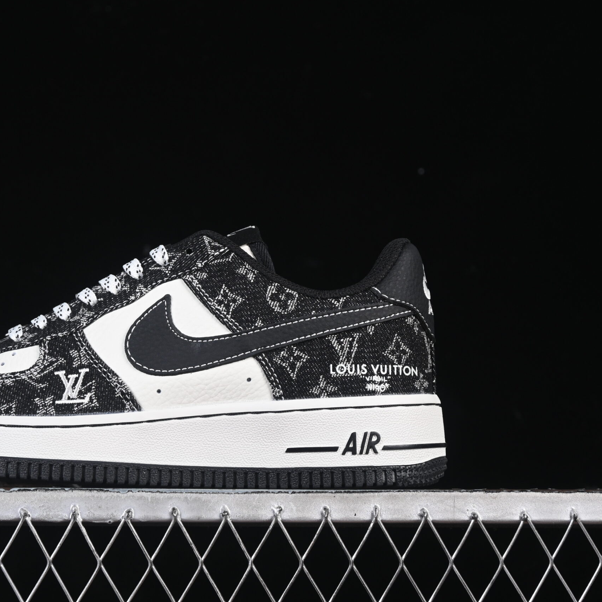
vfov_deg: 18.1
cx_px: 150
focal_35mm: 96
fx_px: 1889
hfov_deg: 18.0
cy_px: 301
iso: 160
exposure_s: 1/80
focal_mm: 50
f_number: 7.1
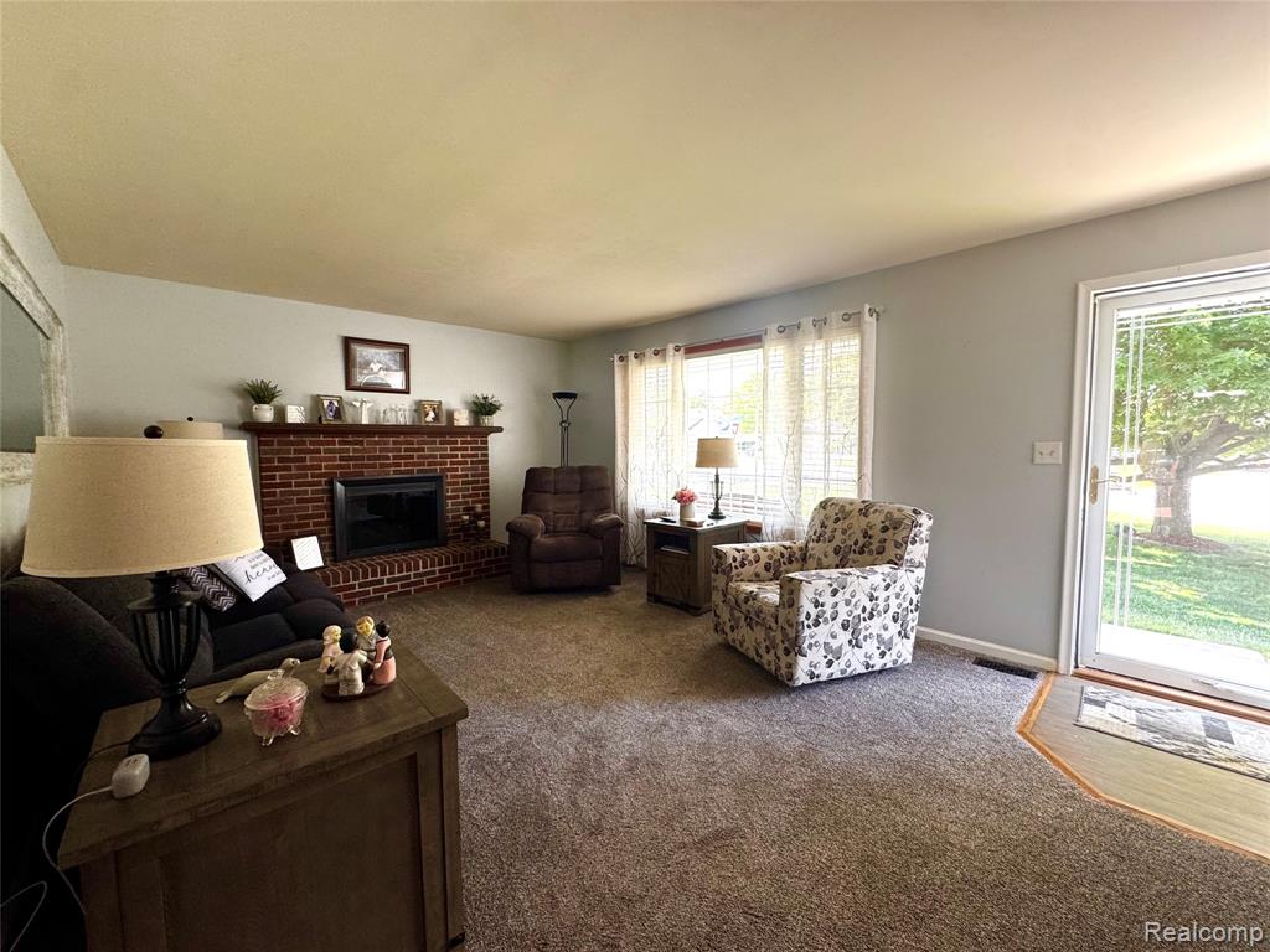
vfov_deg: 85.7
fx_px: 514
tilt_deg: -4.3
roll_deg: -0.1
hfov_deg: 102.1
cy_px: 476
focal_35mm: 14
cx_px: 635
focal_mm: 2.22
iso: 160
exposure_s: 1/120
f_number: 2.2
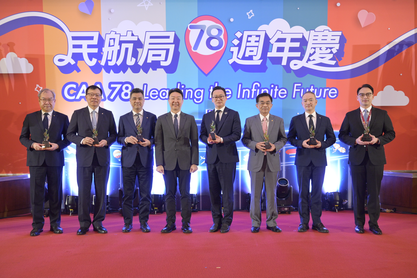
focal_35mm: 34
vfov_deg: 38.9
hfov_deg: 55.8
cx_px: 208
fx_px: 394
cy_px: 139
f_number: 4
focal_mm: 34
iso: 1600
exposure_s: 1/200
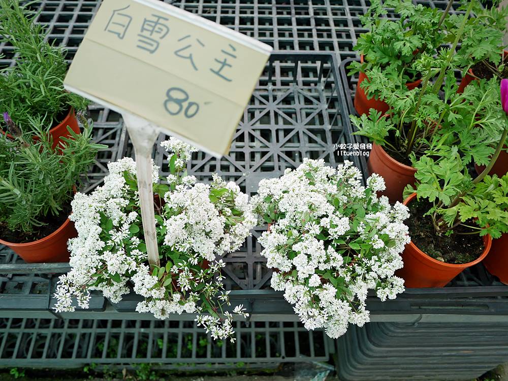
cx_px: 254
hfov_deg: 63.4
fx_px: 411
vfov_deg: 49.8
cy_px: 190
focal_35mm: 28
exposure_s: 1/80
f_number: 2.5
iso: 200
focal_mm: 14
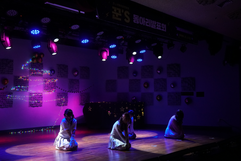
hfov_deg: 47.9
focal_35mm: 40
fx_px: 271
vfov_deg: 33.0
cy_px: 80
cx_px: 120
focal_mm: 27
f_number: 4.5
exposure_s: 1/400
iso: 2500
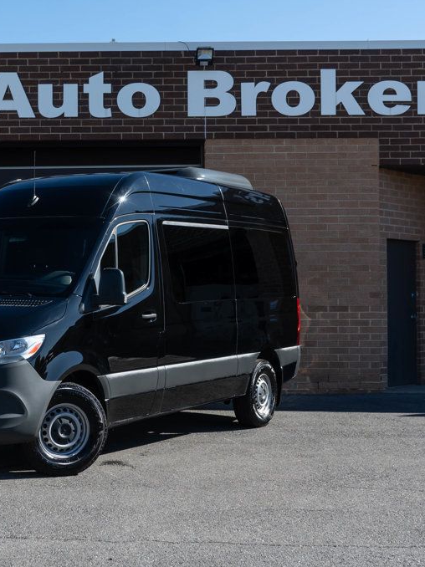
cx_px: 83
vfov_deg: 31.7
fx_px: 999
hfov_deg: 23.6
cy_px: 283
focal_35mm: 61
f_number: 5
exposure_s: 1/640
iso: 125
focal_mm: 28
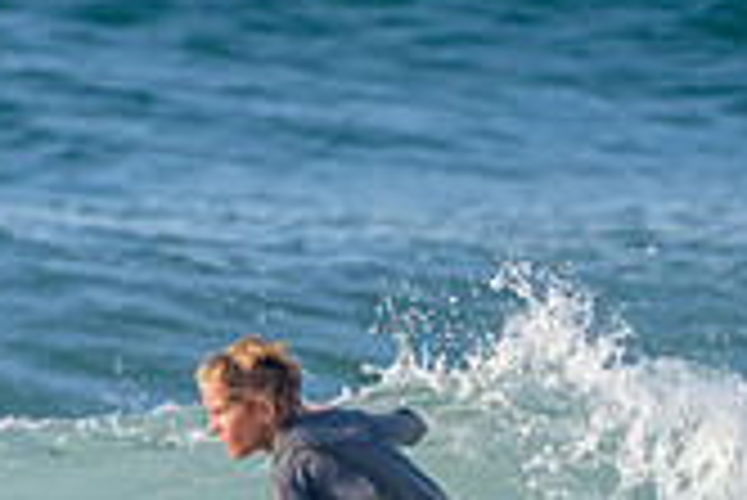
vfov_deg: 0.6
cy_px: 753
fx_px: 44422
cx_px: 389
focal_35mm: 2139
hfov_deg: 1.0
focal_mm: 500
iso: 320
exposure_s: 1/1250
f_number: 5.6
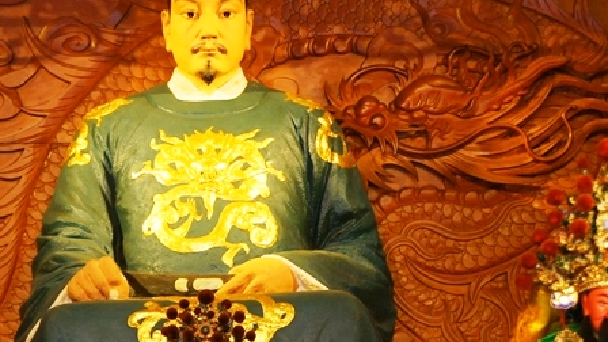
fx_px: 2304
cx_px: 159
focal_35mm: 143
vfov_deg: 8.5
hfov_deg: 15.0
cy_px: 214
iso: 1600
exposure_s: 1/60
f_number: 5
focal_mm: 51
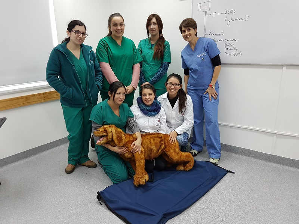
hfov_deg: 67.3
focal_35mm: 26
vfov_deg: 53.1
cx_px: 150
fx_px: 225
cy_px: 112
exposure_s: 1/50
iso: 125
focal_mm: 4.2
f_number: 1.7
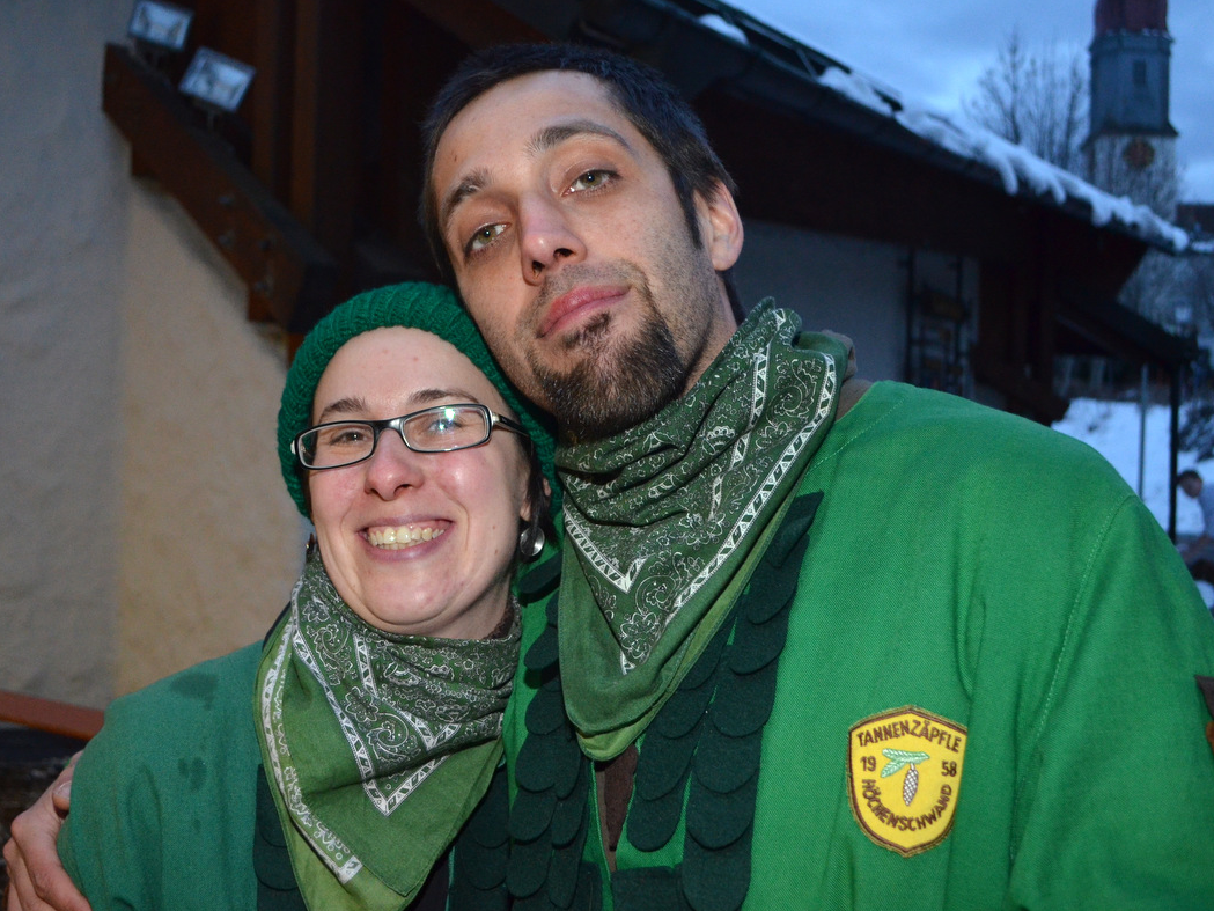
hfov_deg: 55.3
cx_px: 579
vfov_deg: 43.0
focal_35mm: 33
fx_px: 1157
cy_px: 461
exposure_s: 1/60
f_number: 4
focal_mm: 20
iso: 1400
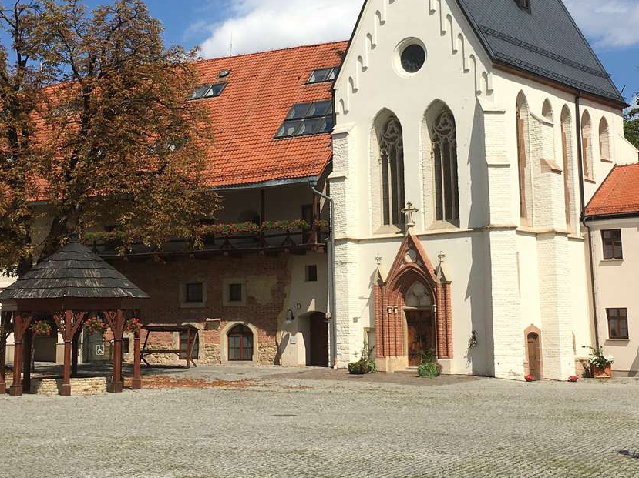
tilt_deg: +11.7
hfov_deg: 34.3
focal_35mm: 56
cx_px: 355
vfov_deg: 25.9
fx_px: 1033
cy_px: 145
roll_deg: -0.8
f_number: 2.2
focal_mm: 4.15
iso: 25
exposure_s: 1/2653
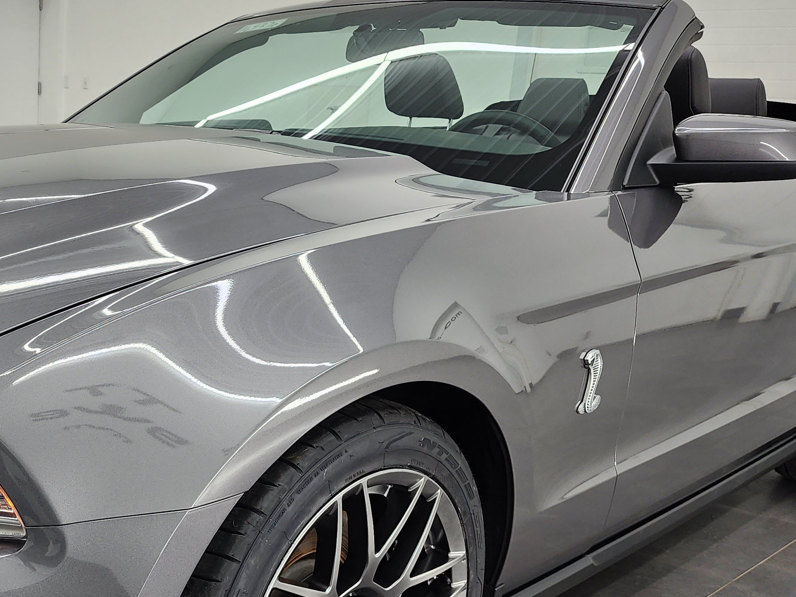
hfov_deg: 39.1
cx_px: 174
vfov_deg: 30.4
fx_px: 1081
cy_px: 438
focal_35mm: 47
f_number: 1.8
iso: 80
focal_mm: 6.4
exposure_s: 1/120
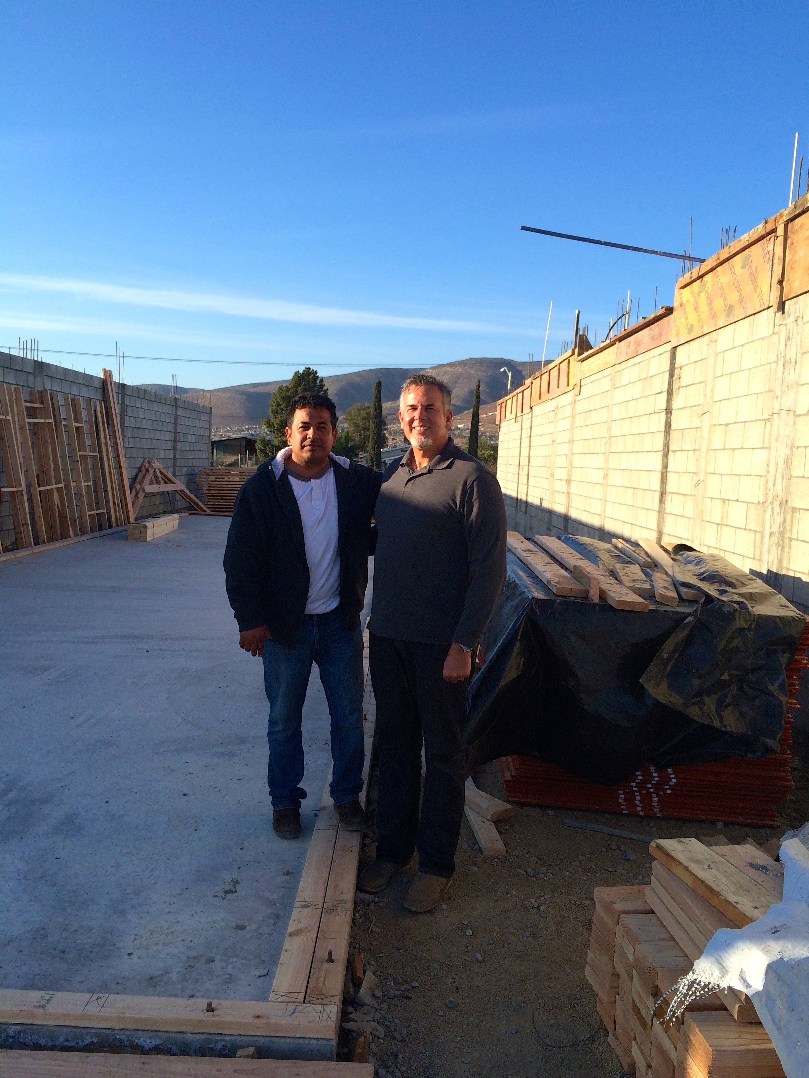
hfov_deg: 46.8
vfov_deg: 60.0
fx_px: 935
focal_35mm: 30
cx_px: 404
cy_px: 539
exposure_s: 1/1208
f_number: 2.2
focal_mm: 4.12
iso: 32
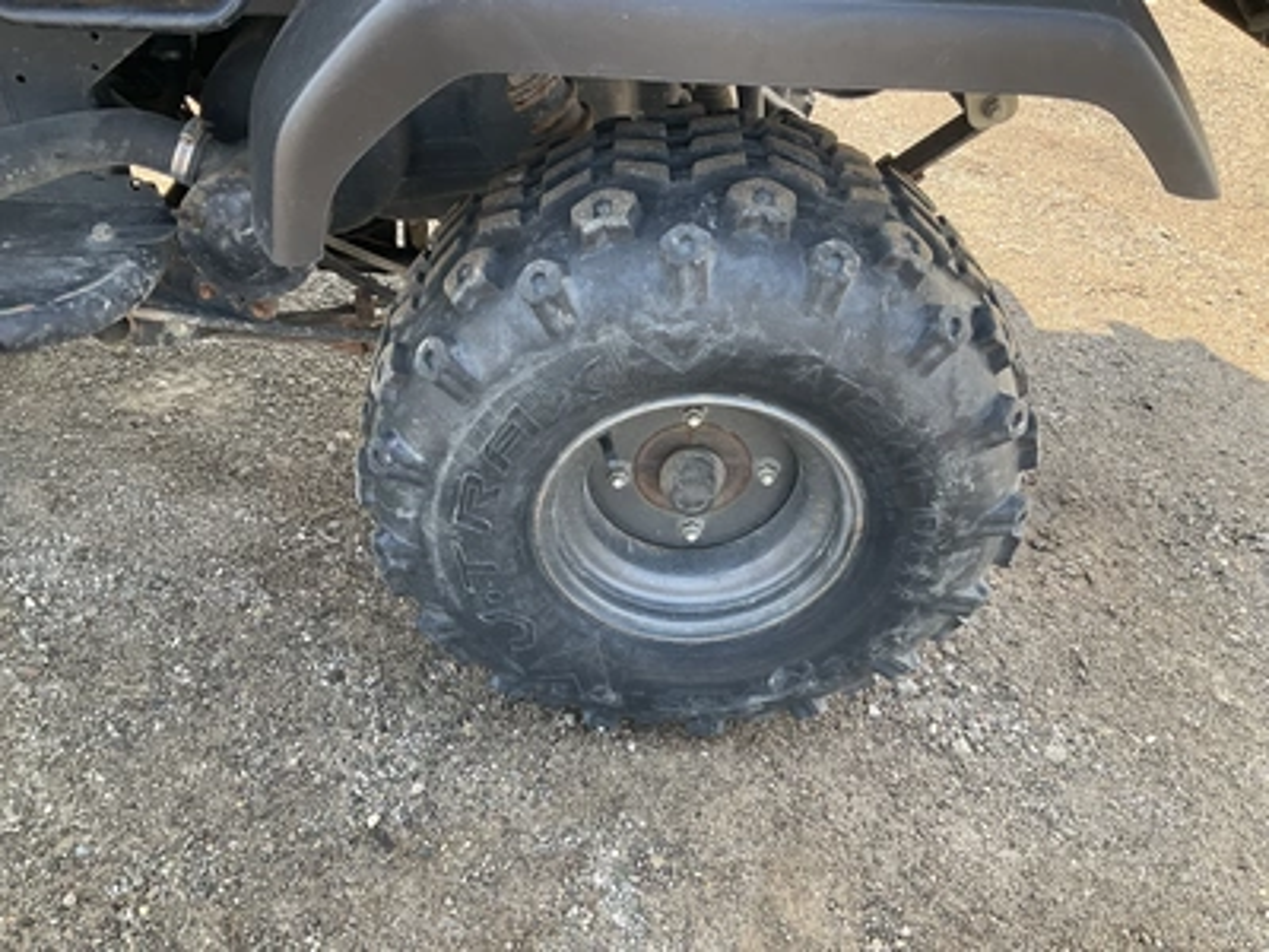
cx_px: 634
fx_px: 1063
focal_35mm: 29
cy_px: 476
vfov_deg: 48.2
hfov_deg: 61.7
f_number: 1.8
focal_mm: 3
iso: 32
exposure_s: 1/156
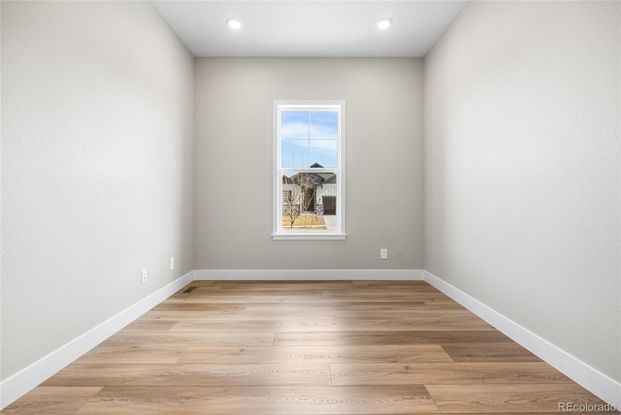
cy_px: 208
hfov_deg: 95.0
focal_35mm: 16
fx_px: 285
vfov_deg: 72.1
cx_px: 310
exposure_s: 1/200
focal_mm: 16.5
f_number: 8
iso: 200
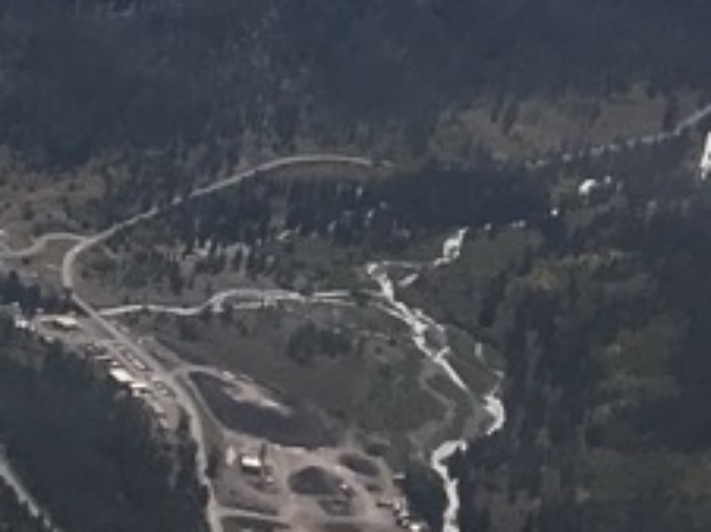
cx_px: -944
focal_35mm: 149
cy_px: -50
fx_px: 3057
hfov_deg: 11.3
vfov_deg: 9.8
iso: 20
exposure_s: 1/5051
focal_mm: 3.99
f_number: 1.8
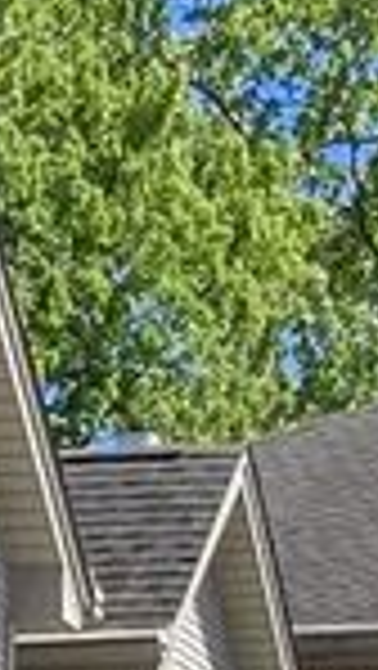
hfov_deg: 5.7
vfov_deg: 9.0
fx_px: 3736
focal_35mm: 210
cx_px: 585
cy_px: 1709
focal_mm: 3.99
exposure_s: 1/1116
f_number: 1.8
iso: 20
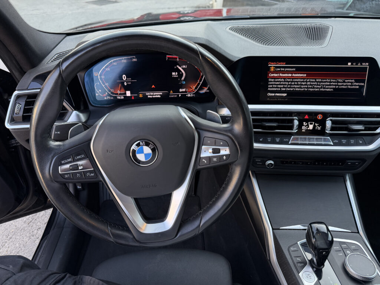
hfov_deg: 71.6
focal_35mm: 24
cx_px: 190
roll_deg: +3.1
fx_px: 263
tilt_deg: -35.2
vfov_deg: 56.8
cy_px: 142
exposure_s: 1/244
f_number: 1.78
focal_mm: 6.76
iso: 200
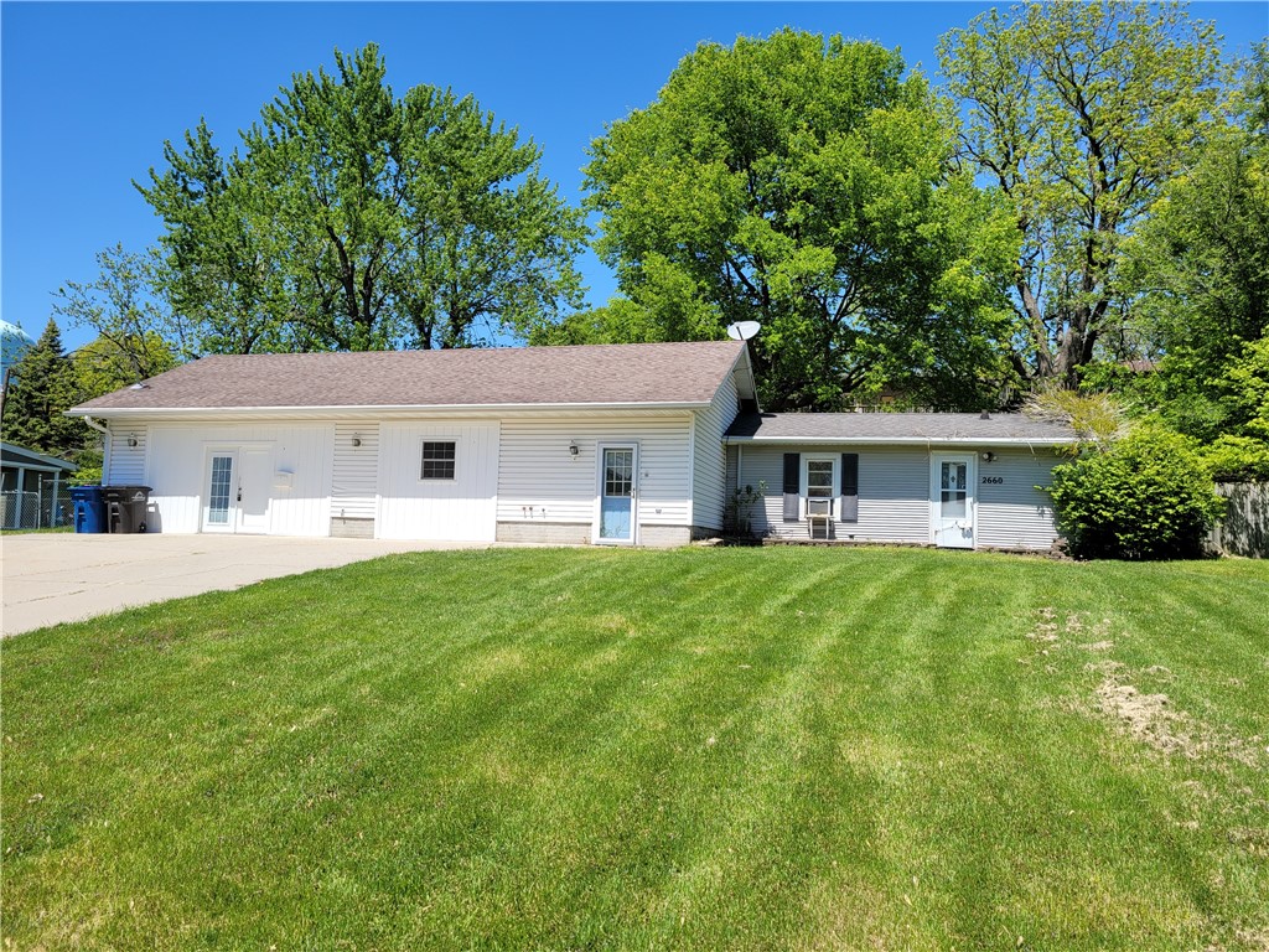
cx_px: 634
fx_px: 953
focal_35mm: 26
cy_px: 476
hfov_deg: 67.3
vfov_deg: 53.1
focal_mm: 5.4
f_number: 1.8
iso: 40
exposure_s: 1/2010
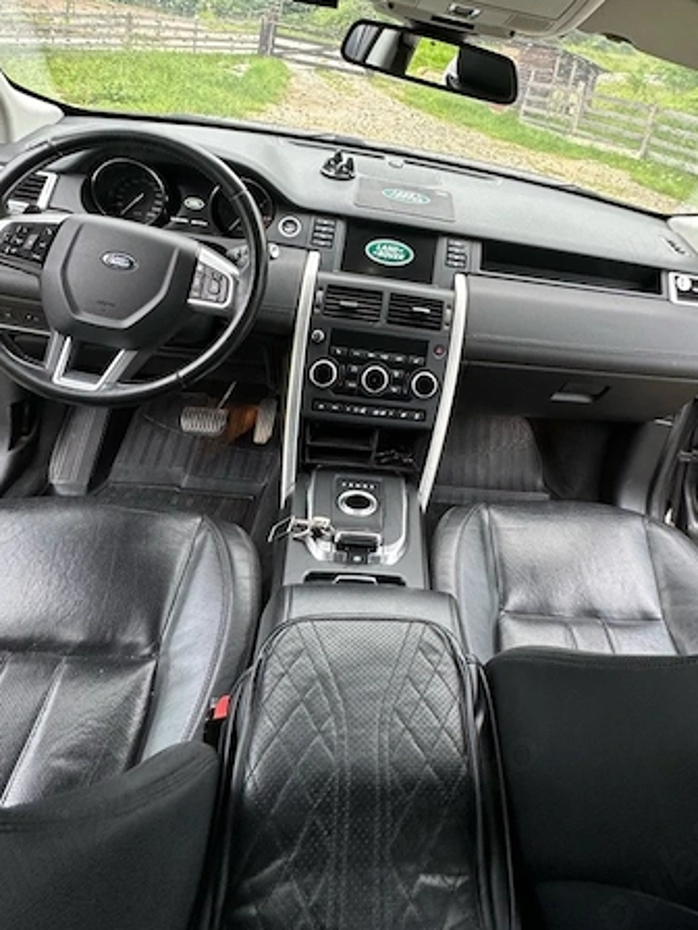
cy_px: 237
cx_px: 488
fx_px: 672
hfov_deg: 53.3
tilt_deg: -13.3
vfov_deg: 65.3
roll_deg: -17.1
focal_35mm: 25
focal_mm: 2.22
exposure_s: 1/99
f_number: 2.2
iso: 125
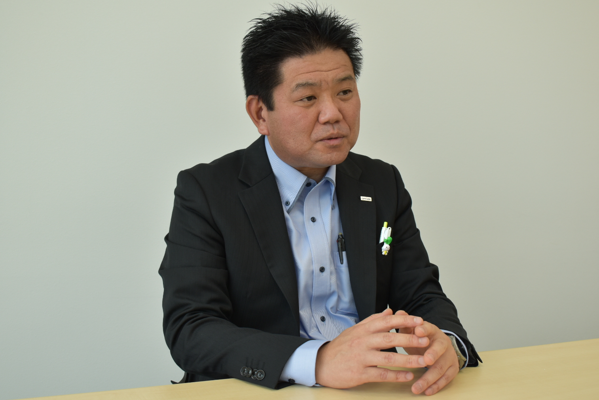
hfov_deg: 42.3
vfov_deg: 28.9
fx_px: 774
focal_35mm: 47
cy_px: 200
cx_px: 298
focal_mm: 29
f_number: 5.6
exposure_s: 1/100
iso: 400
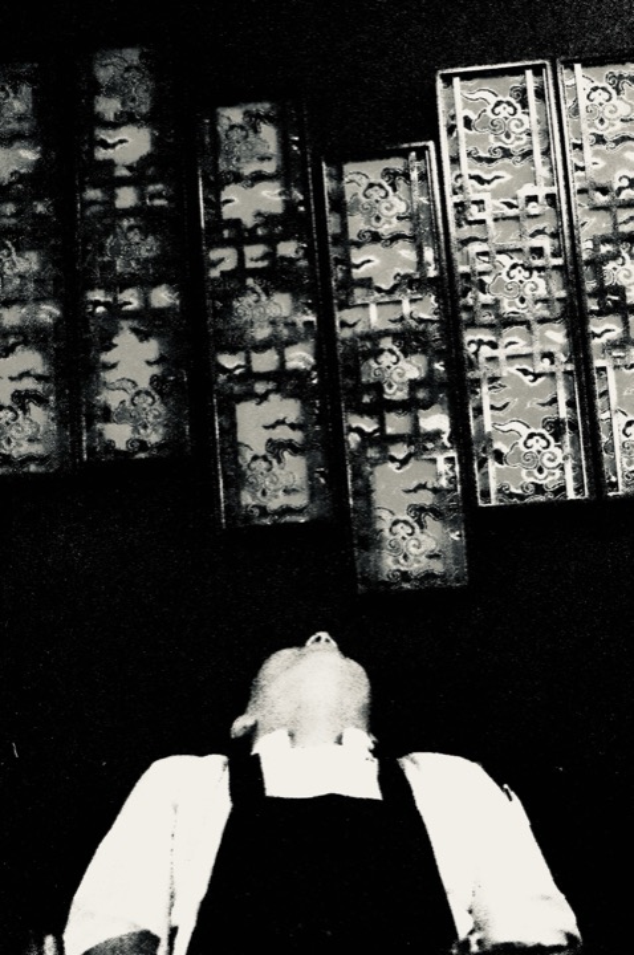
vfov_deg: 42.0
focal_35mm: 47
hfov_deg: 28.6
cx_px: 317
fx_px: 1245
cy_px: 478
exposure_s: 1/160
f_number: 2.8
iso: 25600
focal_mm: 18.3
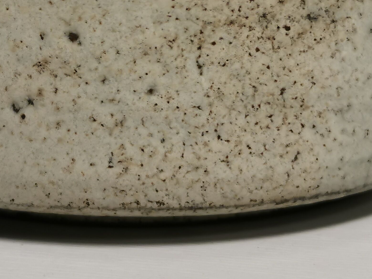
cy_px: 0
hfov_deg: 16.5
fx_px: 1279
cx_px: 103
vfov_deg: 12.3
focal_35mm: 119
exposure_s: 1/69
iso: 125
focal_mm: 5.58
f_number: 1.8
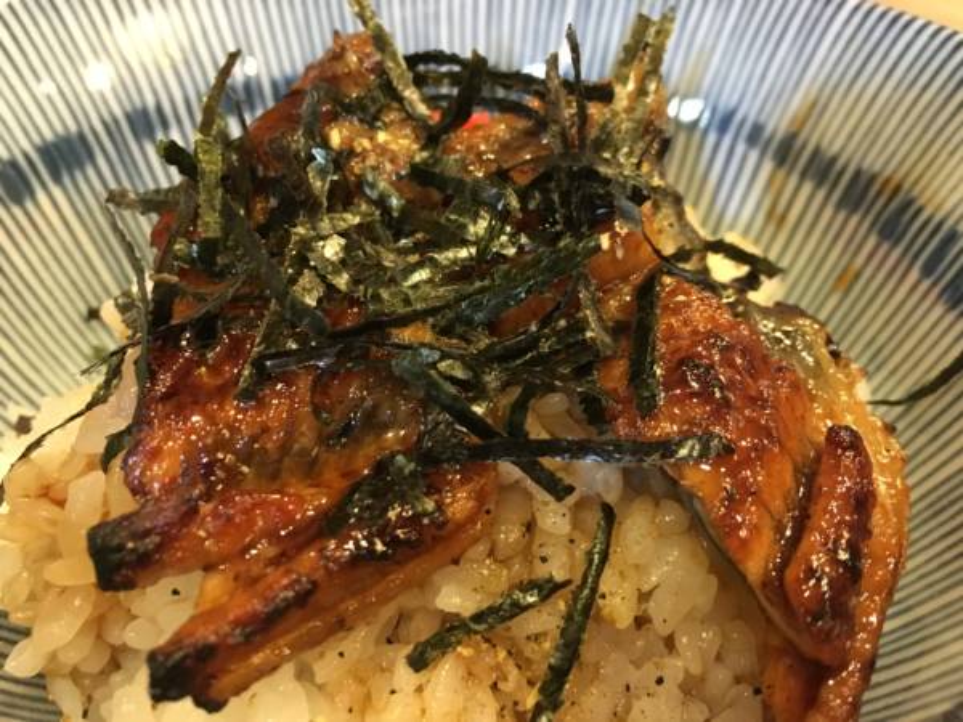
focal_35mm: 29
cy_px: 361
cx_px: 482
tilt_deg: -39.6
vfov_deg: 48.2
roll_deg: -1.2
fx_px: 807
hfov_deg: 61.7
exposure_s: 1/15
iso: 320
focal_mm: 4.15
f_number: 2.2
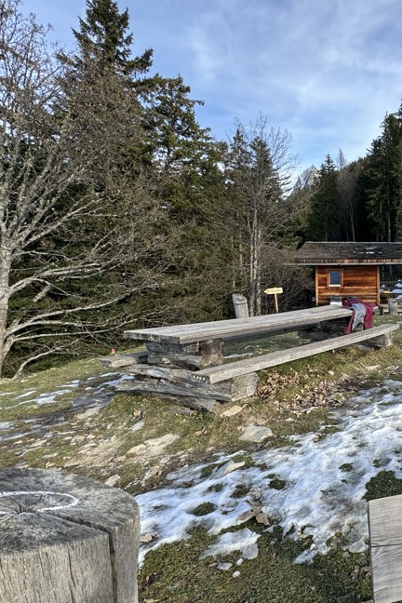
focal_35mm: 23
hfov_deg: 44.4
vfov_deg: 76.0
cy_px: 286
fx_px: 385
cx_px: 425
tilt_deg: -2.8
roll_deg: +0.1
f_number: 2.2
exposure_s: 1/375
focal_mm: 2.22
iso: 40
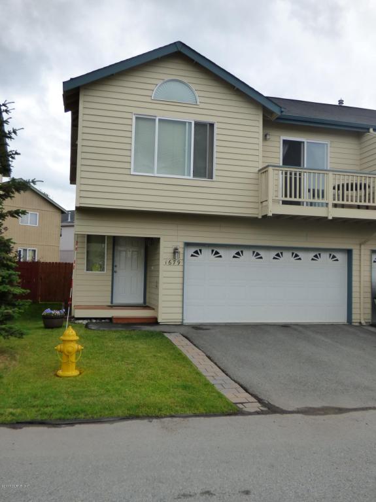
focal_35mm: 32
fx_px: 464
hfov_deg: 44.1
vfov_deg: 56.8
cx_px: 188
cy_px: 251
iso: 200
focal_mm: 5.53
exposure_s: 1/800
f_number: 3.3
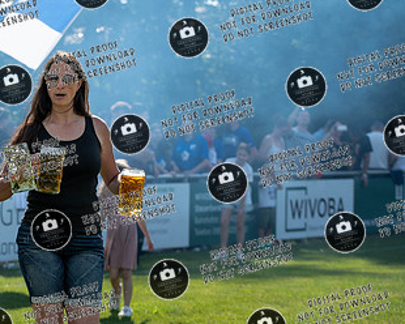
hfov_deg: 12.1
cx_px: 39
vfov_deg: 9.8
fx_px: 1894
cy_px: 150
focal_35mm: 158
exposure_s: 1/1600
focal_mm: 90
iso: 160
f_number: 3.5
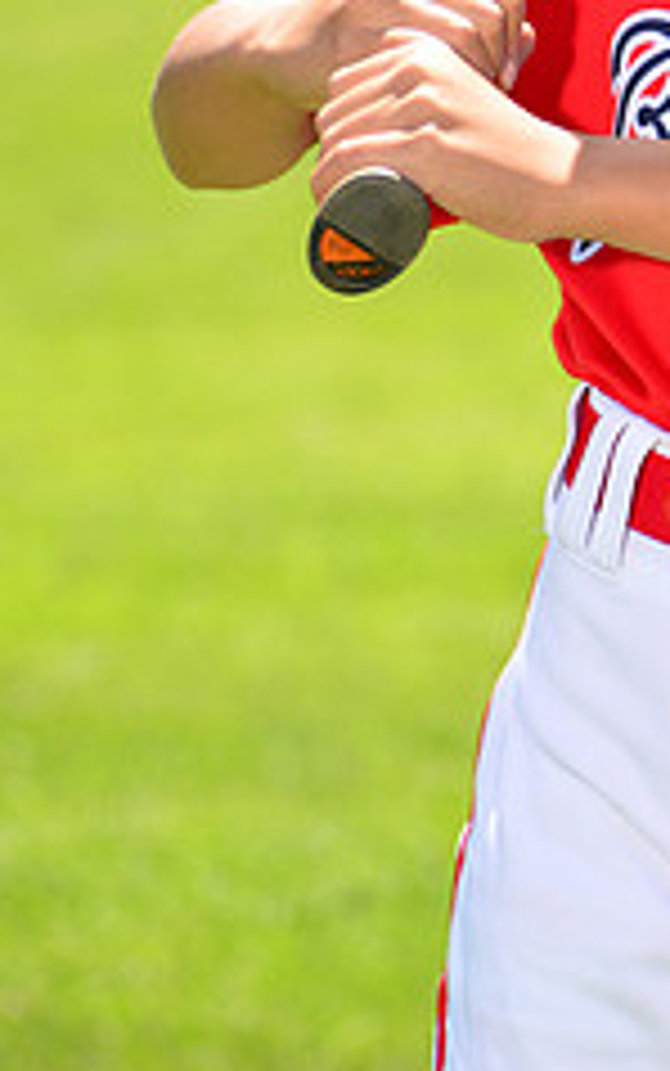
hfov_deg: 3.1
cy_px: -207
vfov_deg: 5.0
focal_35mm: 422
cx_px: 852
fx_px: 12314
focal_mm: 170
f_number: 8
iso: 200
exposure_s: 1/250
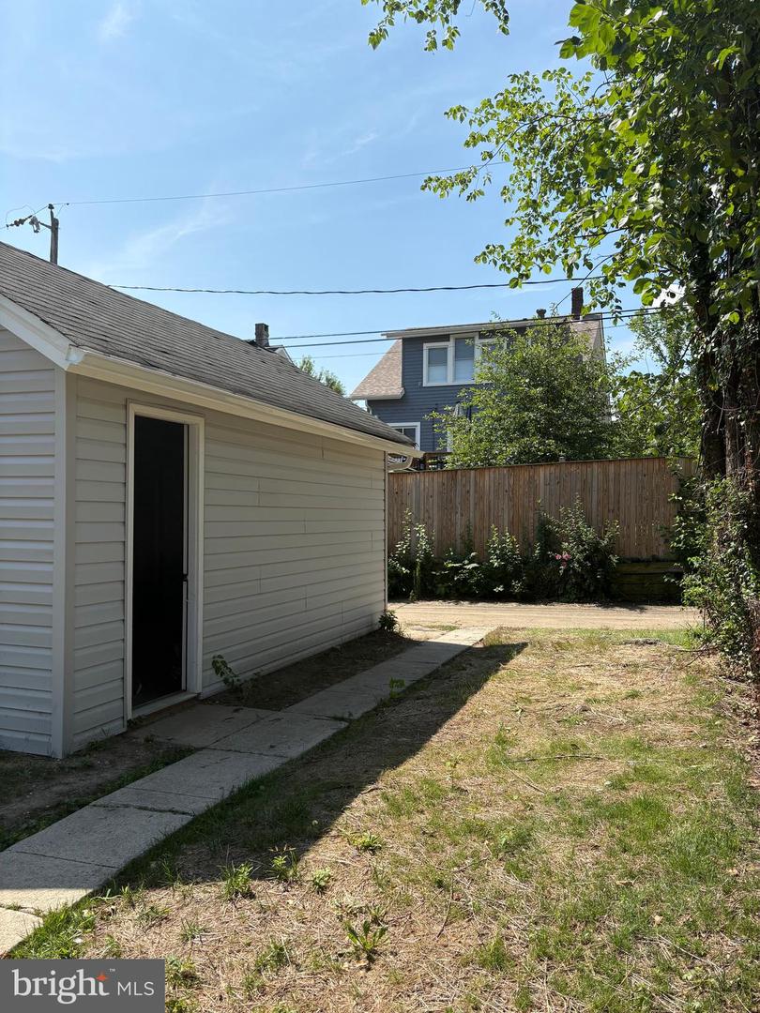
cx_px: 380
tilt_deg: +1.0
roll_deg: -0.2
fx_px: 761
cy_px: 506
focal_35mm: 26
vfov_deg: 67.3
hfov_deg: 53.1
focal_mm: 5.96
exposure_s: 1/3448
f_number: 1.6
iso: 50
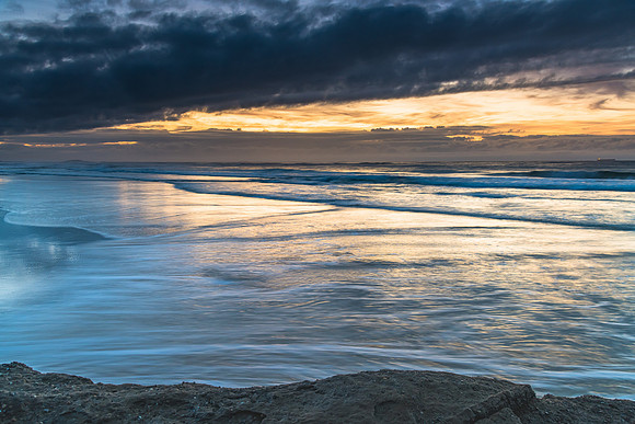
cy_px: 212
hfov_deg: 58.1
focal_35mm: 32
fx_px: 571
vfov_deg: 40.7
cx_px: 318
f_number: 7.1
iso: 400
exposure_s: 1
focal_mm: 32
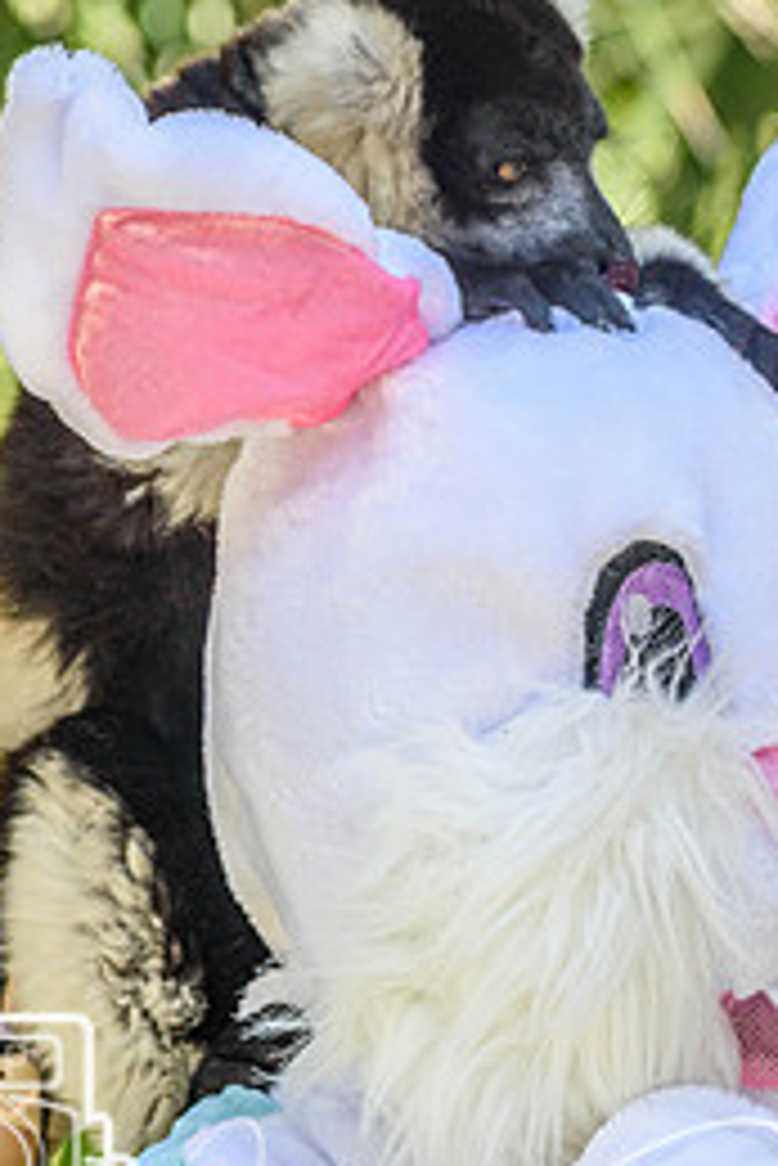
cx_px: 472
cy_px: 468
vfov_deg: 6.3
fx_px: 10553
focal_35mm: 326
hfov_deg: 4.2
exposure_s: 1/500
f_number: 5.6
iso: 250
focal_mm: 125
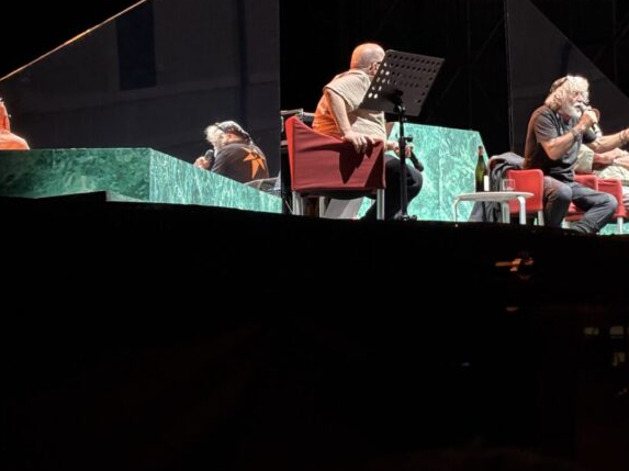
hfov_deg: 20.9
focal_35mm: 93
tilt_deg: +7.7
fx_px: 1689
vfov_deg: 15.8
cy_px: 90
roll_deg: +1.2
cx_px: 481
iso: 400
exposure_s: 1/30
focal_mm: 5.96
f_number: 1.6
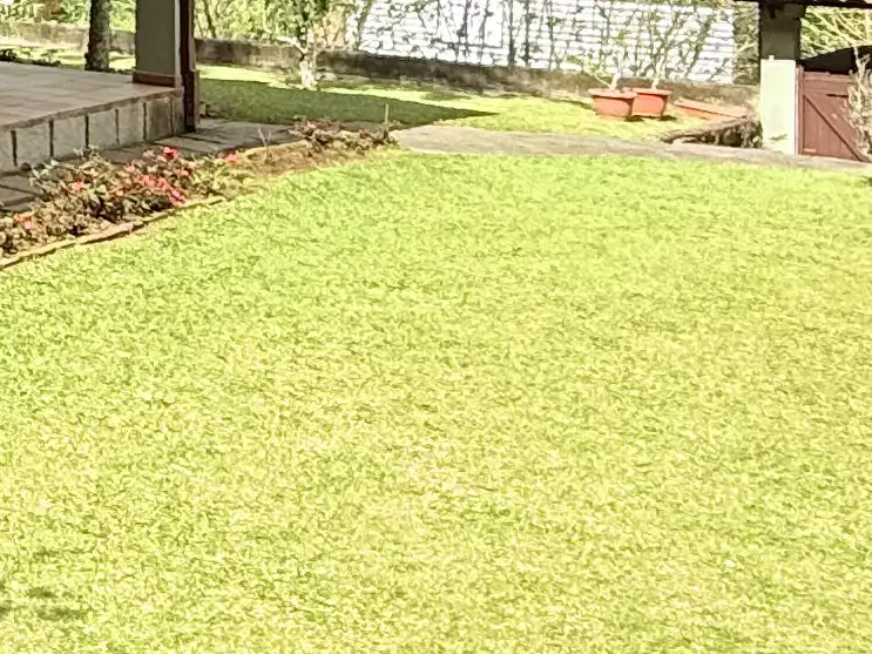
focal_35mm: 76
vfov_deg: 18.2
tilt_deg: -0.1
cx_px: -715
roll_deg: +0.1
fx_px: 1914
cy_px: -176
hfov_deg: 19.2
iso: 50
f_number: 2.2
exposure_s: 1/770
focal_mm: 2.22
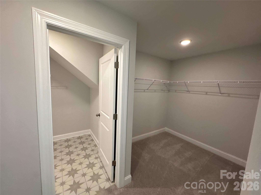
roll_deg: -3.0
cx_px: 130
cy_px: 98
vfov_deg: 85.7
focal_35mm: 14
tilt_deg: -7.8
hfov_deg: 102.1
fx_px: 106
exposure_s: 1/120
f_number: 2.2
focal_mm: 2.22
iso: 250
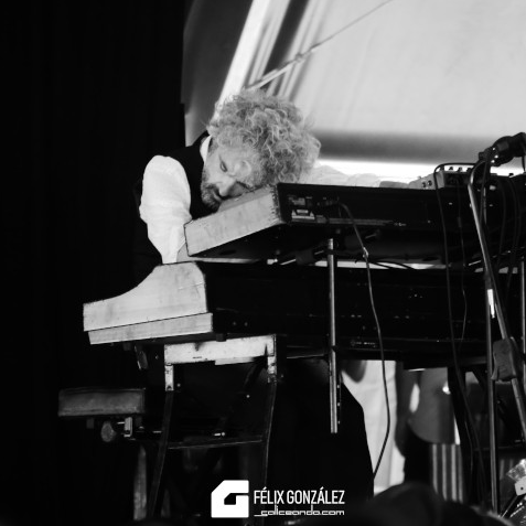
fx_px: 8149
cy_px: 262
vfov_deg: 3.7
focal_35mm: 474
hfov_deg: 3.7
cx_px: 278
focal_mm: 200
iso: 3200
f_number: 5.6
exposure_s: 1/100
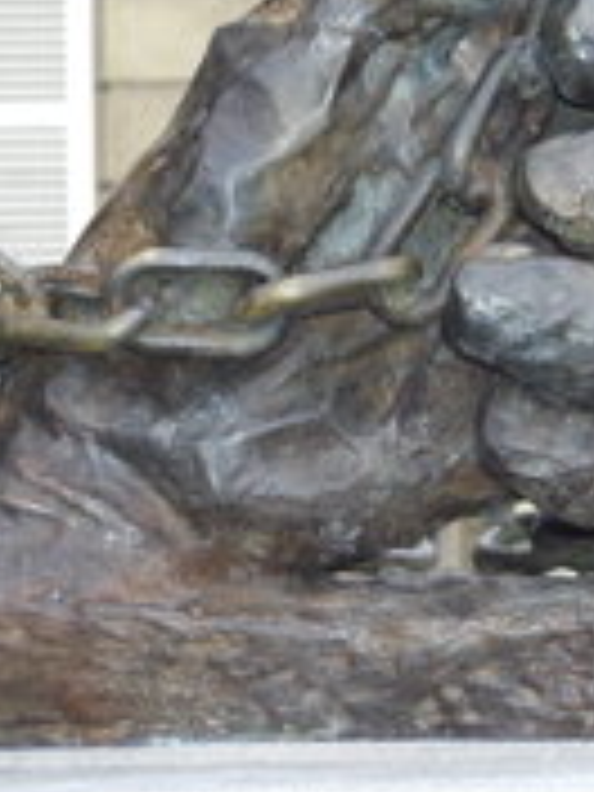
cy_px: 306
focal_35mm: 164
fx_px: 3752
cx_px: 608
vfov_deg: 12.0
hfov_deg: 9.0
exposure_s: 1/80
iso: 160
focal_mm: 13.3
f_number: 5
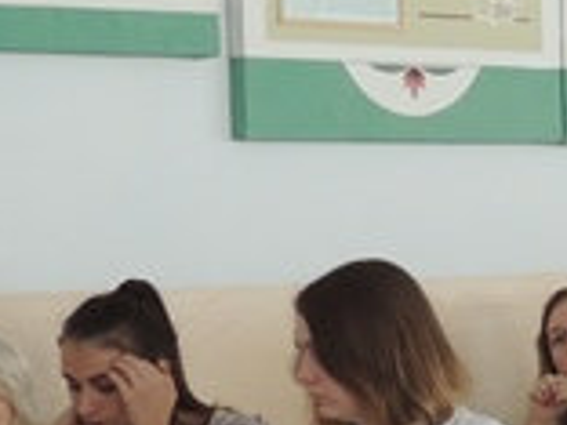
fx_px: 2768
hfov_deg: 11.1
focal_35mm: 169
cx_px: 920
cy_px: 479
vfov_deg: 8.7
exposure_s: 1/50
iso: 180
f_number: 3.2
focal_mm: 5.8
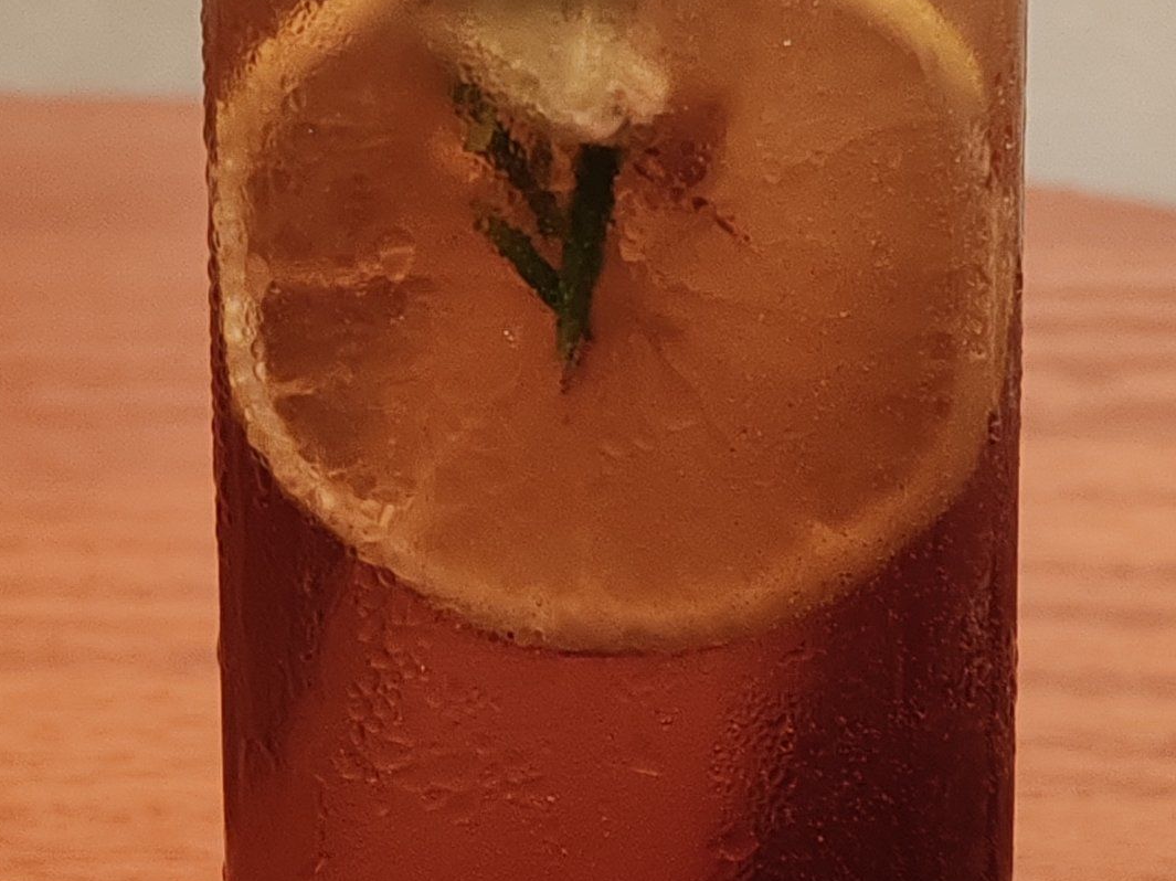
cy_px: 298
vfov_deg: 12.5
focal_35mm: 118
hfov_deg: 16.7
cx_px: 646
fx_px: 4007
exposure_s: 1/50
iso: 1600
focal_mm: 6.12
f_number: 1.9
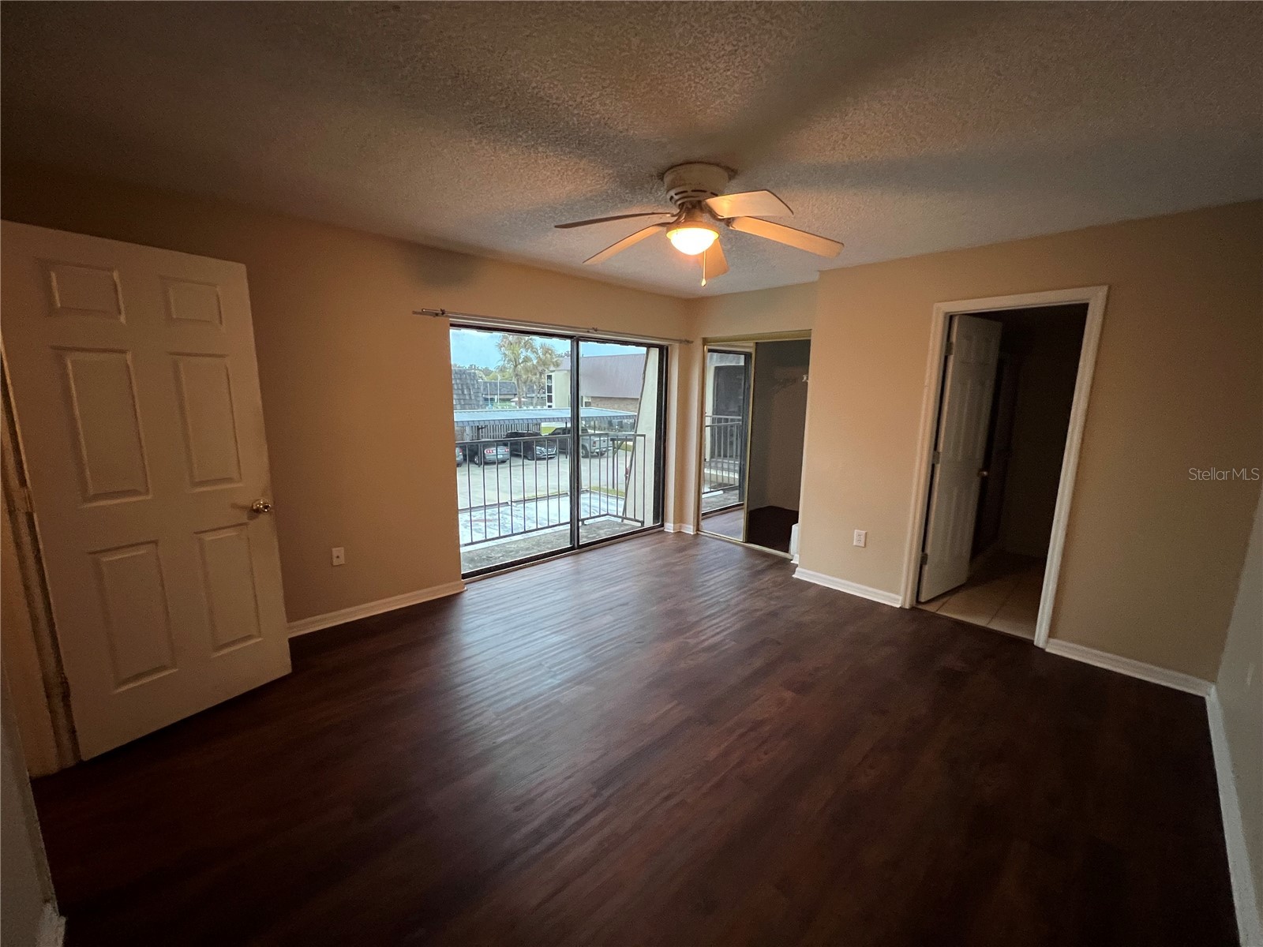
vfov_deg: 89.9
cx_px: 632
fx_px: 474
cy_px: 474
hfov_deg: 106.2
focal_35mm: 13
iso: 640
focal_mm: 1.57
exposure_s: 1/60
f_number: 1.8
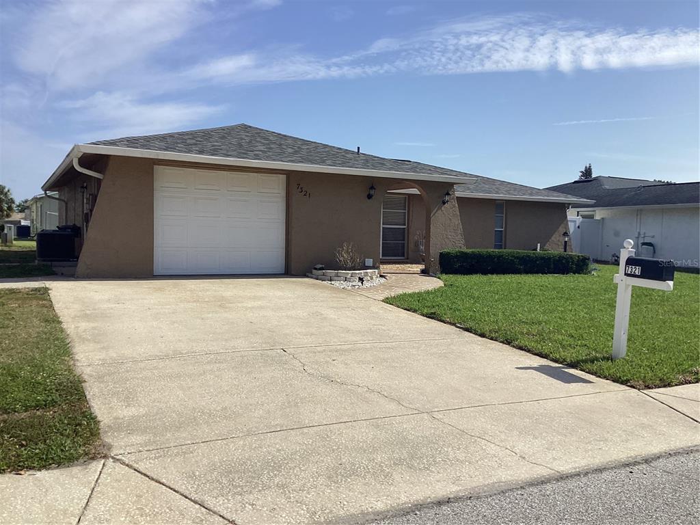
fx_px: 627
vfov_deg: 45.4
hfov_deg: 58.4
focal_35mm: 31
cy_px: 262
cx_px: 350
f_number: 2.4
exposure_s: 1/2331
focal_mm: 3.3
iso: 25
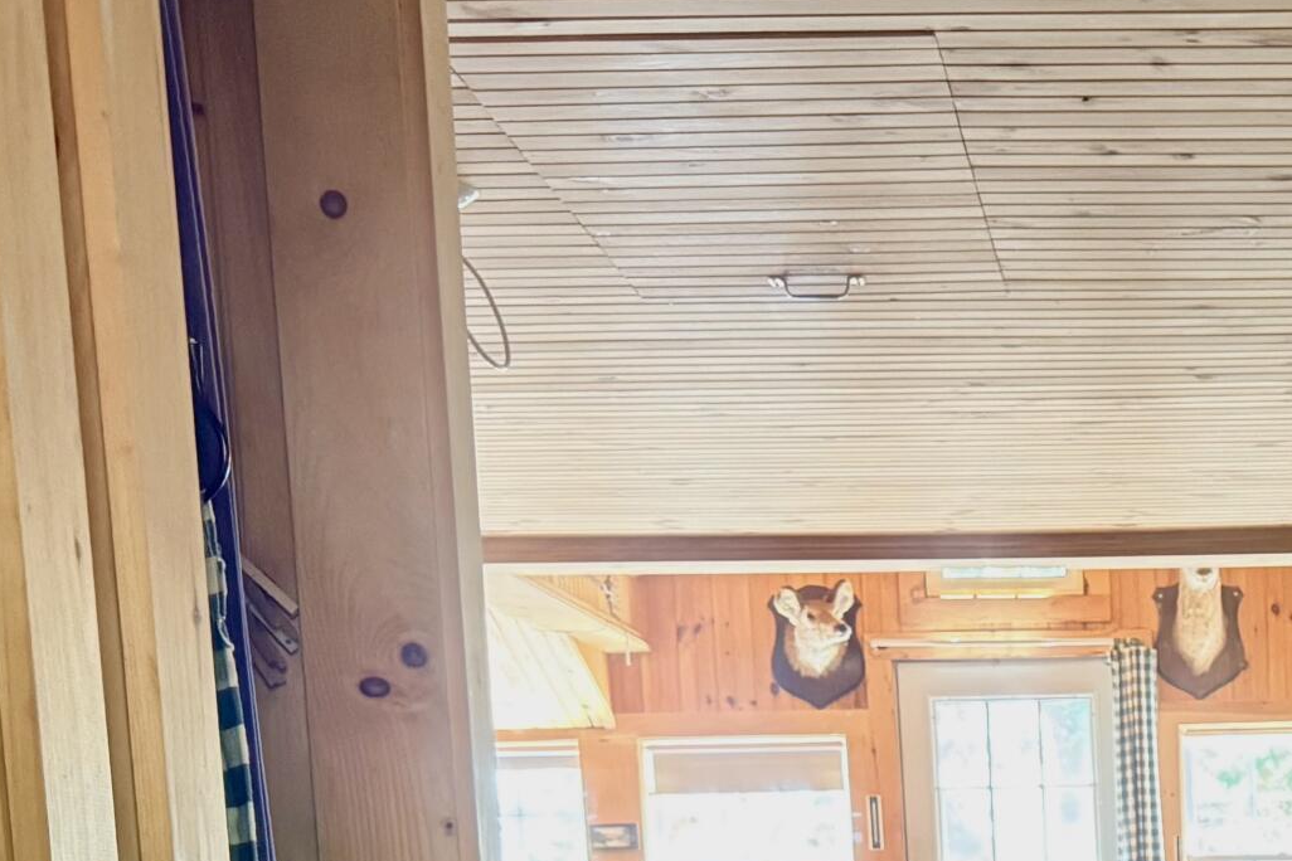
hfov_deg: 26.1
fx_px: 2620
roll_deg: +1.7
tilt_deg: -6.0
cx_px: 1318
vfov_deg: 17.1
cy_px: 1249
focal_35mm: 73
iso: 640
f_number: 1.78
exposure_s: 1/60
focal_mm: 6.76
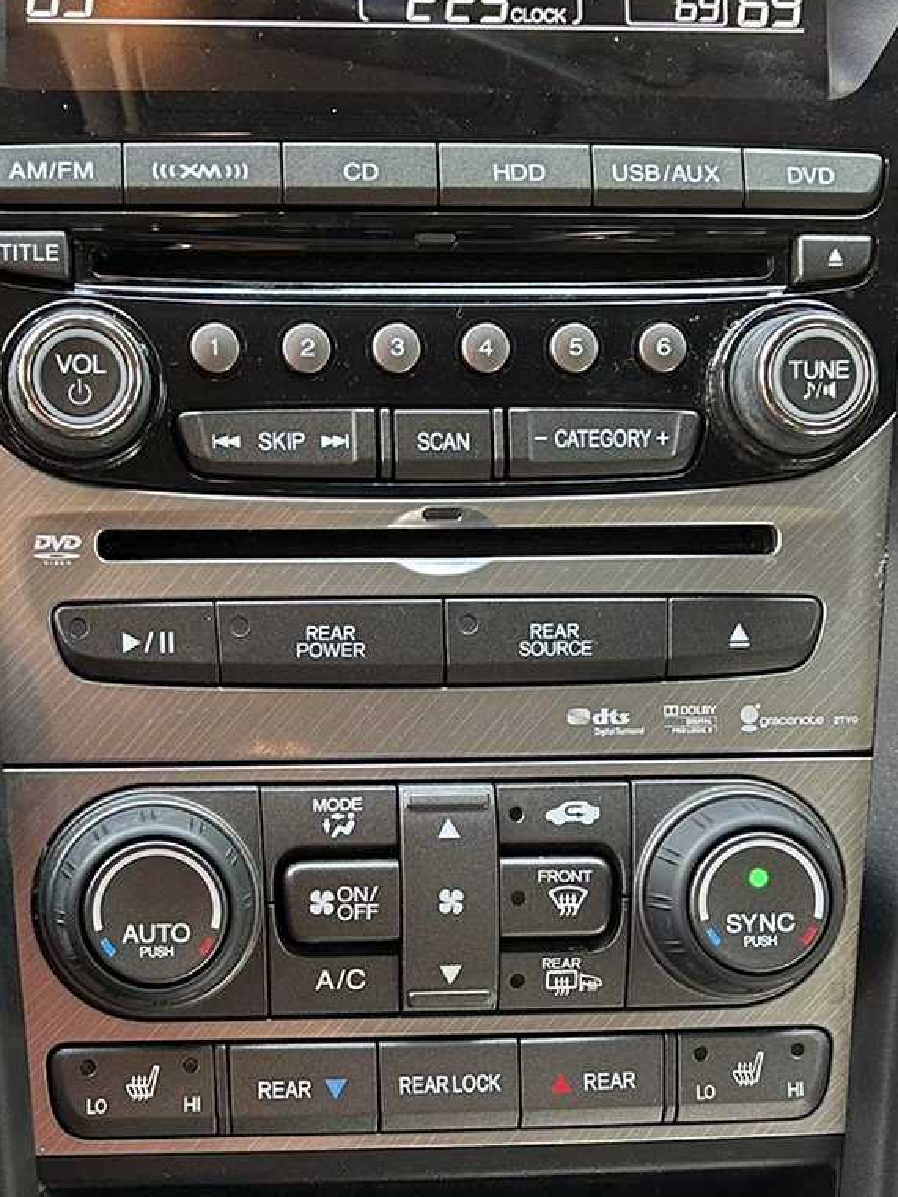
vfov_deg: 27.6
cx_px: 326
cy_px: 785
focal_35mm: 70
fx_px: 2421
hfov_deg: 21.0
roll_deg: -1.7
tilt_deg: -26.7
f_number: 1.5
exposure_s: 1/100
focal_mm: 5.7
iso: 125
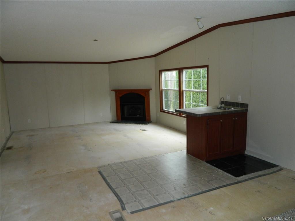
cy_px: 110
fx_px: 213
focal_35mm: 25
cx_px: 148
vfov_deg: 54.9
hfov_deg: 69.4
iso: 200
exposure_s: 1/30
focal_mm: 4.5
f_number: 3.1
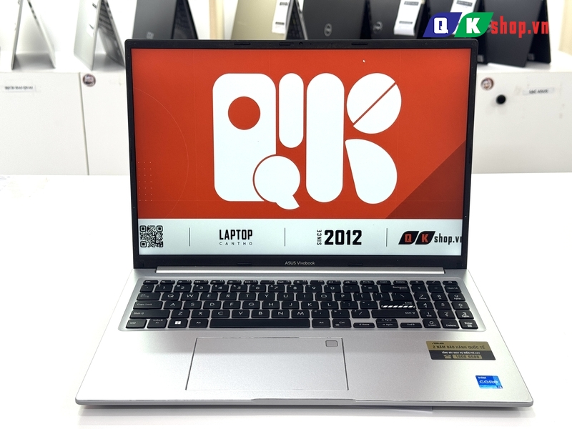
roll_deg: +0.5
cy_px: 214
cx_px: 286
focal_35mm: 48
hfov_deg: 39.7
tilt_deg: -19.8
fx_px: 793
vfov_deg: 30.3
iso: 50
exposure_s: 1/100
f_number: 1.78
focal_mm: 6.76
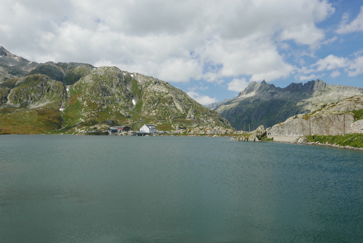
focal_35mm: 33
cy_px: 122
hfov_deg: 57.2
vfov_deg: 40.0
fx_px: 333
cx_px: 182
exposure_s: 1/1300
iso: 200
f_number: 5.6
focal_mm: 14.9
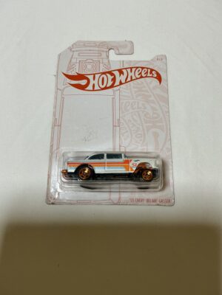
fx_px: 248
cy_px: 148
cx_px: 111
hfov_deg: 48.2
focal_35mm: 29
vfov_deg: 61.7
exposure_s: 1/60
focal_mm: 3
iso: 80
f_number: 1.8
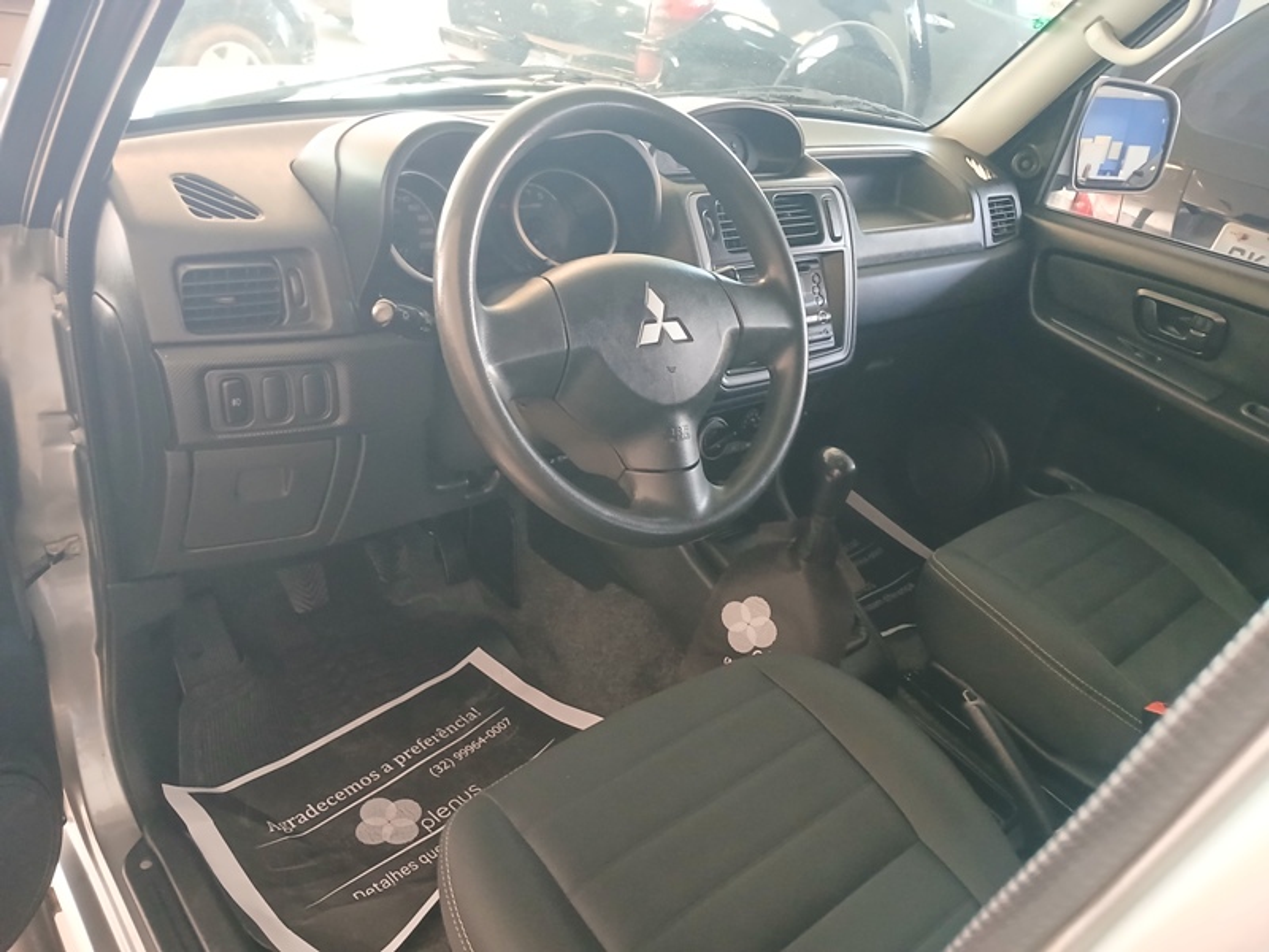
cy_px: 476
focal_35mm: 26
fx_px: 953
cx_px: 634
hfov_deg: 67.3
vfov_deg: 53.1
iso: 800
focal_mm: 3.98
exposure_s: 1/15
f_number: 1.8
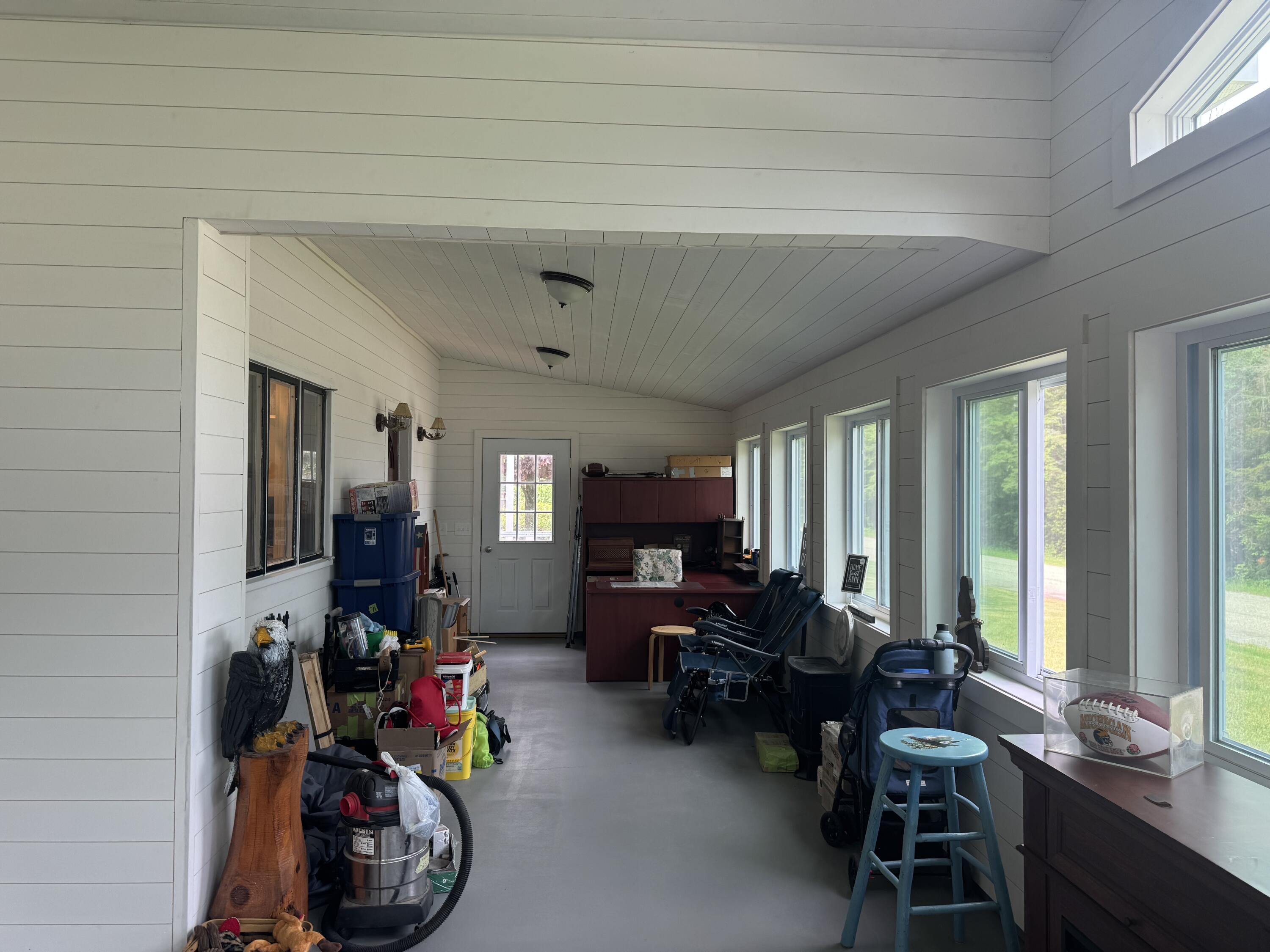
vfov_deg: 56.8
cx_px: 635
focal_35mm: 24
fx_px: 881
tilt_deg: +0.6
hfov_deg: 71.6
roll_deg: -0.8
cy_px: 476
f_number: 1.78
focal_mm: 6.76
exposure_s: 1/121
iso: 80
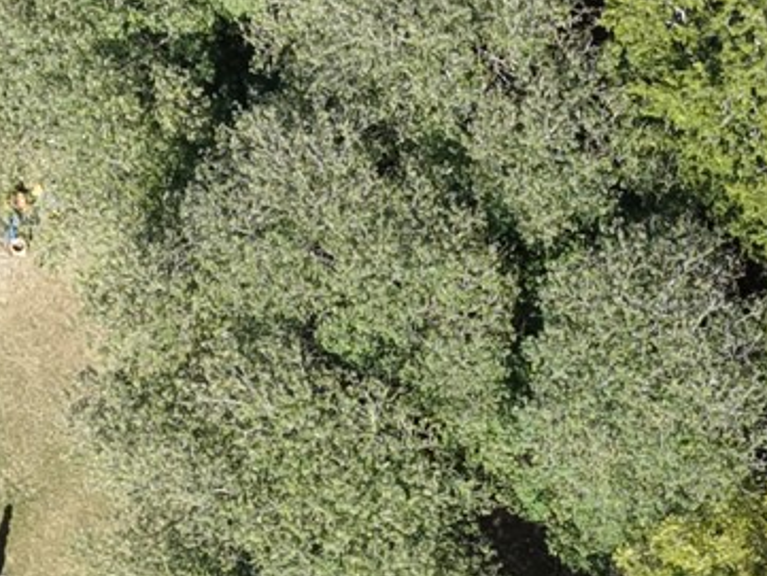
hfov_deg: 14.0
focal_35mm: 136
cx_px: 935
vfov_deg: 10.1
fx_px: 3014
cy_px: 1169
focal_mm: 8.67
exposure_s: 1/3000
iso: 280
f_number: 1.8
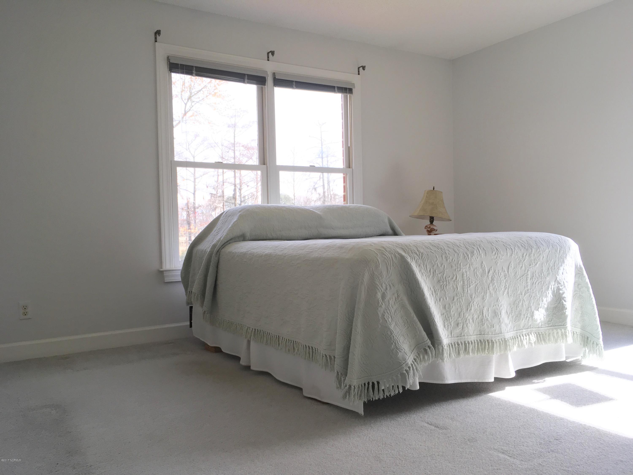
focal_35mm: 29
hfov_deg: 61.7
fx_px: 530
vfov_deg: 48.2
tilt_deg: -1.6
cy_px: 238
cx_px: 316
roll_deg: +1.8
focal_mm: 4.15
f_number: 2.2
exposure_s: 1/120
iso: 40
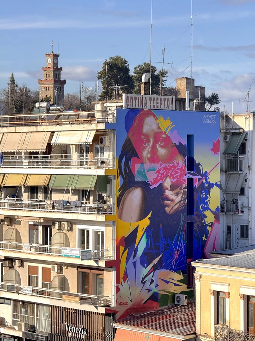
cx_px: 128
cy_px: 170
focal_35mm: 120
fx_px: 1179
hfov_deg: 12.3
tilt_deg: -0.2
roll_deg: -0.3
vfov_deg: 16.4
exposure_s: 1/444
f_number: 2.8
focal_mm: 15.66
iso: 50
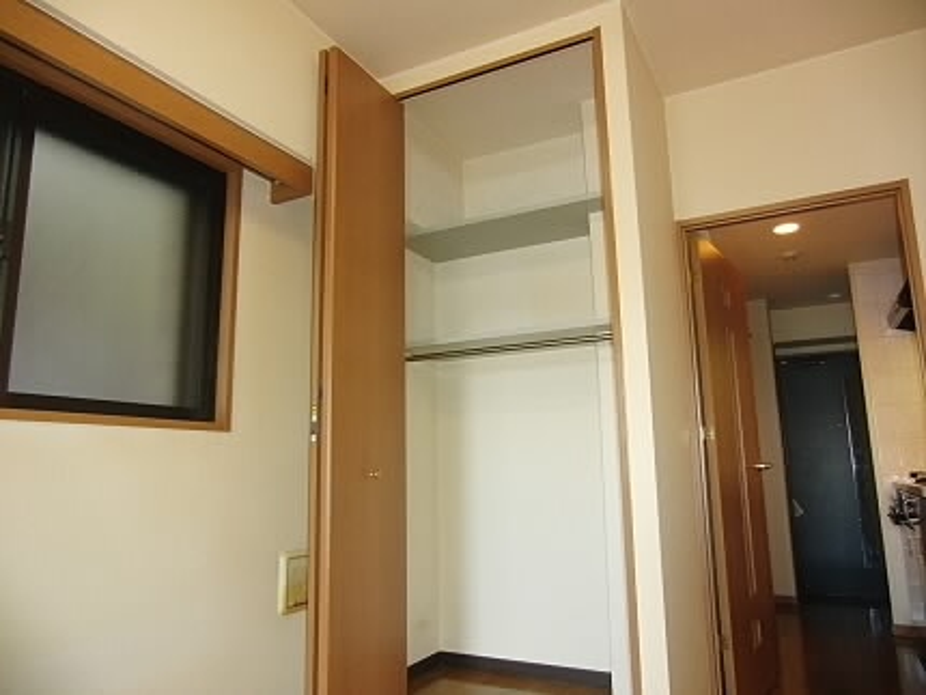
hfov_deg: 71.6
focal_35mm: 24
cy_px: 348
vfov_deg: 56.9
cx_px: 463
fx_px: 642
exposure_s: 1/60
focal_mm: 4.3
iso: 400
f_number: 3.2
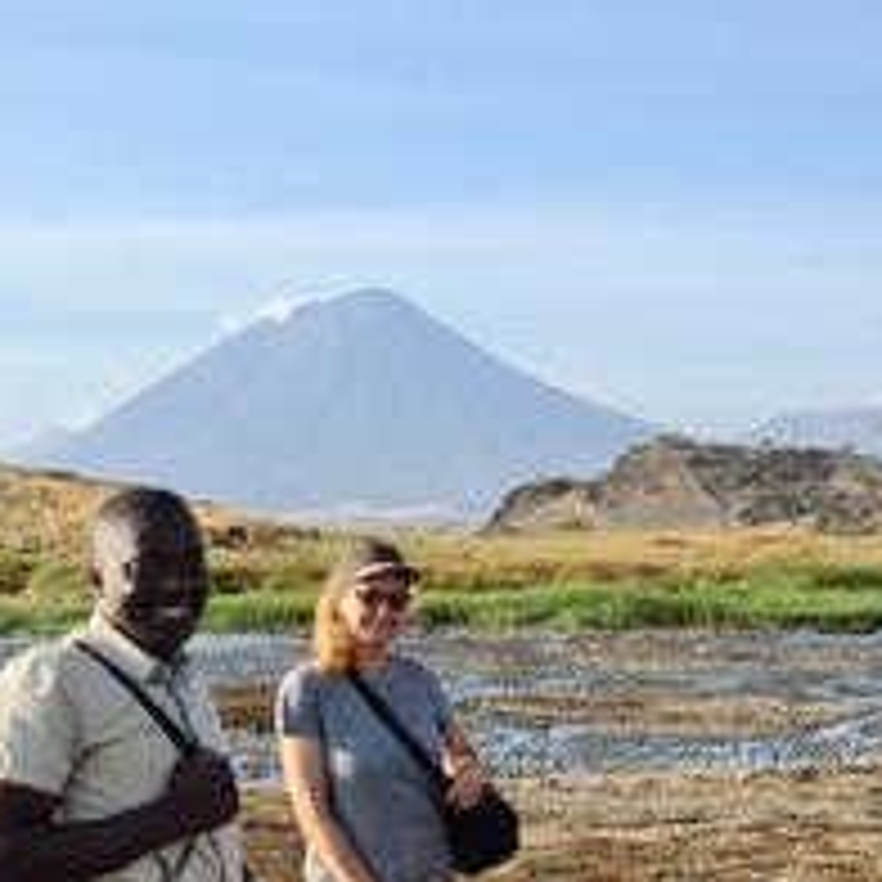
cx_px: 446
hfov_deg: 23.7
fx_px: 2104
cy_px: 783
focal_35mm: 73
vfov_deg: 23.1
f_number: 2
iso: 25
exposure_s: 1/452
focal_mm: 5.9
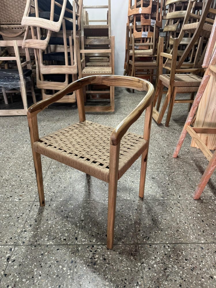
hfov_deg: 56.8
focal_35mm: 24
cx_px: 108
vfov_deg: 71.6
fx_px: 200
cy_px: 144
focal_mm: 6.76
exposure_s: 1/50
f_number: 1.78
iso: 320
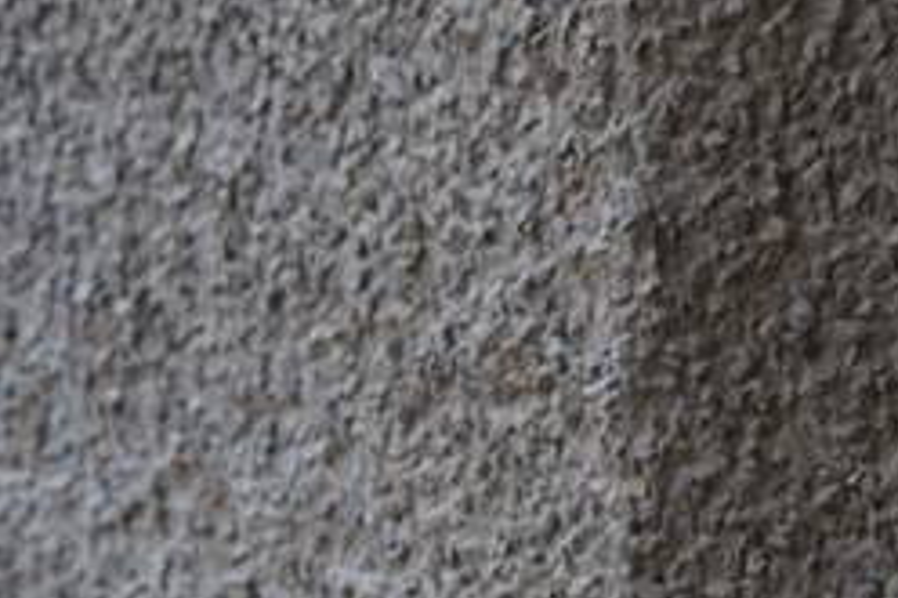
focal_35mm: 242
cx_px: 1705
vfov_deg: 5.6
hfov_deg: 8.2
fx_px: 6032
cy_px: 859
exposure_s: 1/320
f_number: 4
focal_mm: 50
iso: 160
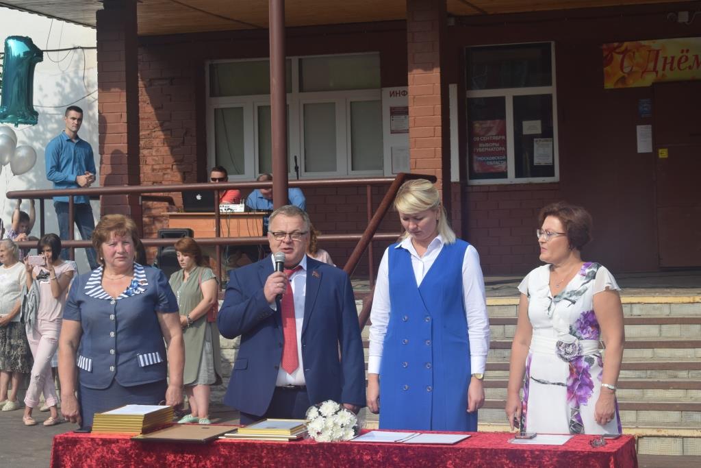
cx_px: 350
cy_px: 234
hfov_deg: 24.6
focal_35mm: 82
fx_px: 1607
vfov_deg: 16.6
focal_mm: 55
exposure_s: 1/320
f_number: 9
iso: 200
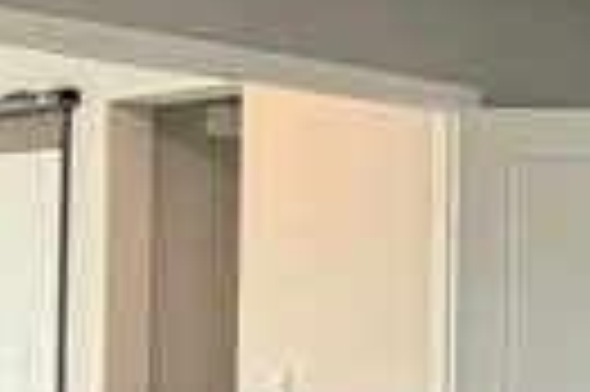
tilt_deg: -0.8
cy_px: 383
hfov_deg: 16.5
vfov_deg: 11.9
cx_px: 856
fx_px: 1866
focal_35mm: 114
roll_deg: -1.2
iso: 250
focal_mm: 2.22
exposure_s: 1/60
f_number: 2.2
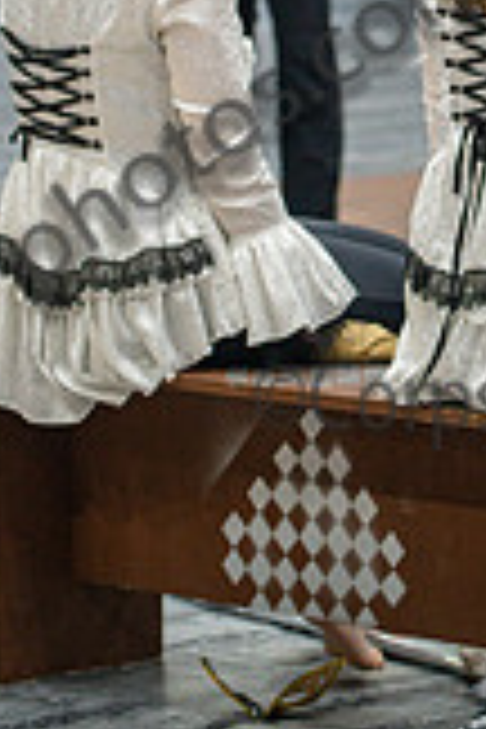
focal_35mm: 272
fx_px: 5508
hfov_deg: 5.0
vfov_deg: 7.5
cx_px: 495
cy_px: -14
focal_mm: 98
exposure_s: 1/500
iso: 3600
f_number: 4
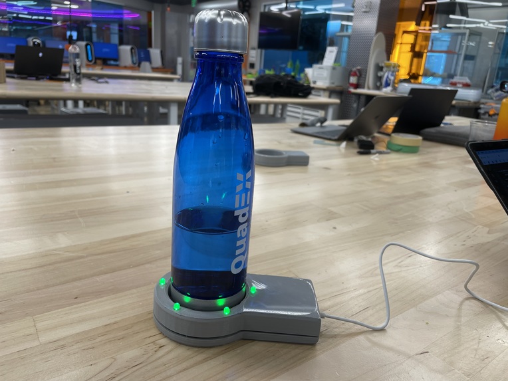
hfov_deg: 67.3
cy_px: 190
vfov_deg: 53.1
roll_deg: -3.8
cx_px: 254
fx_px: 382
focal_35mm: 26
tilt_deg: -16.8
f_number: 1.6
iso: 40
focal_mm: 4.2
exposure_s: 1/98
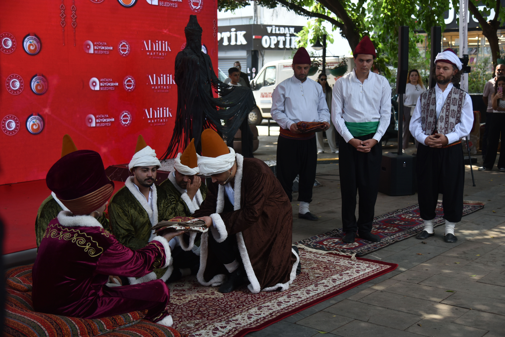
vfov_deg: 28.1
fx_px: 674
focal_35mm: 48
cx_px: 252
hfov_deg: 41.1
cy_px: 168
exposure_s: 1/250
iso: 320
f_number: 4
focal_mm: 48
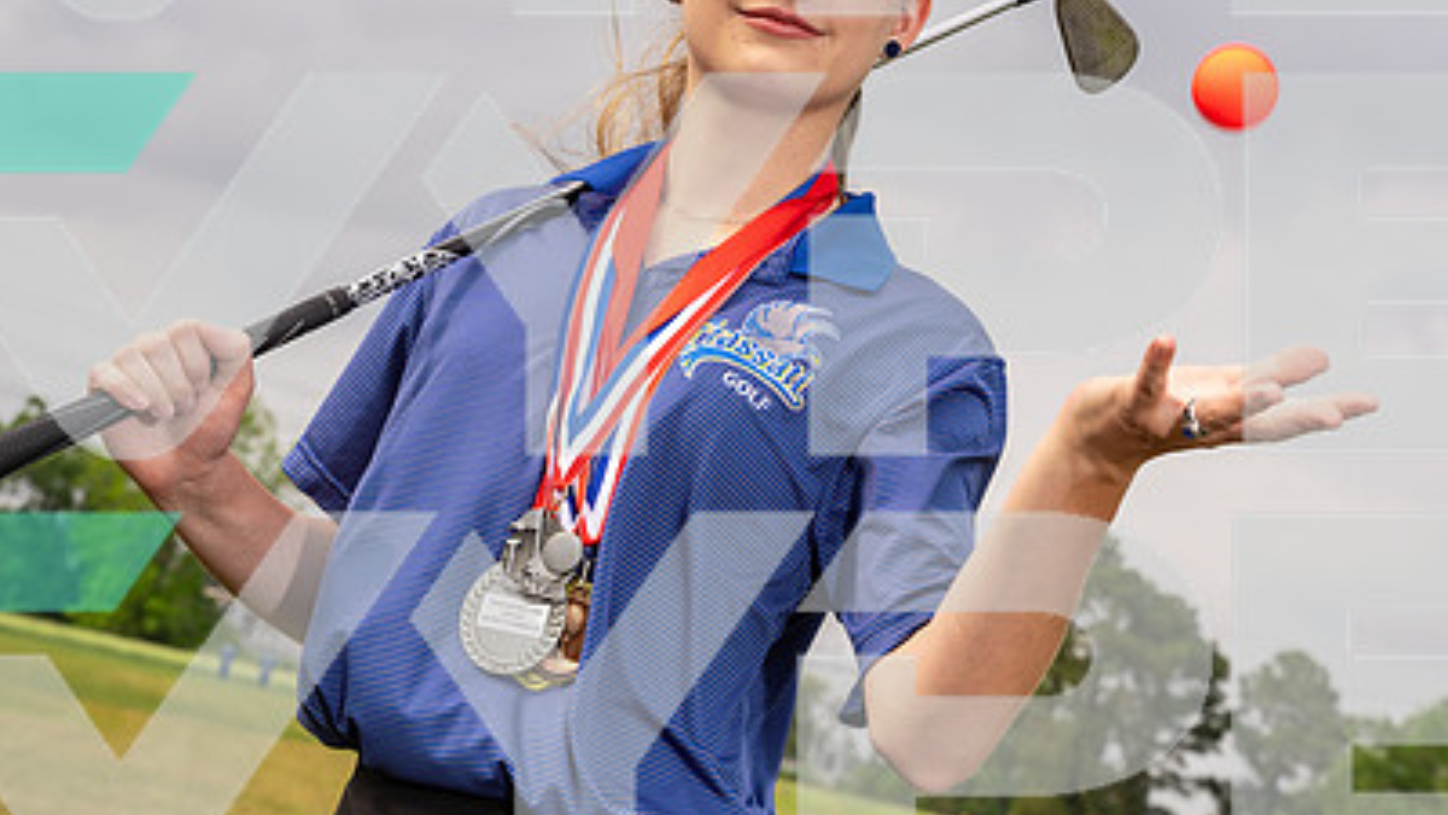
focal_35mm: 79
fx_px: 3033
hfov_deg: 26.8
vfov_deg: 15.3
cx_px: 738
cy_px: 266
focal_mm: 52
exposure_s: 1/250
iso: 100
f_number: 8
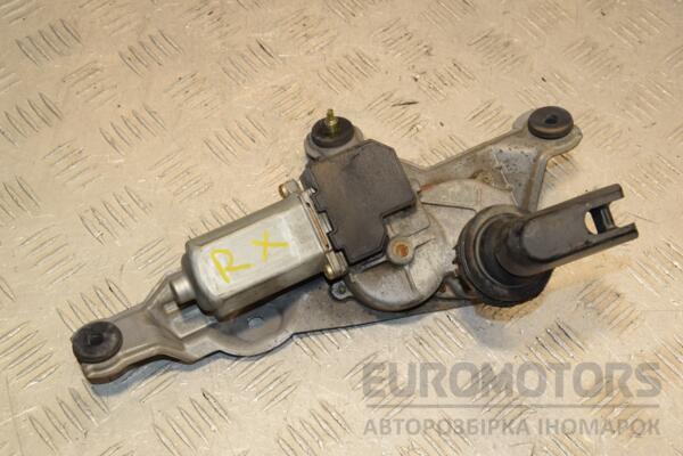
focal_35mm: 60
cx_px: 342
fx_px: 1138
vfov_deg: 22.6
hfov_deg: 33.4
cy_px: 228
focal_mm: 40
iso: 800
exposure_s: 1/200
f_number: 9
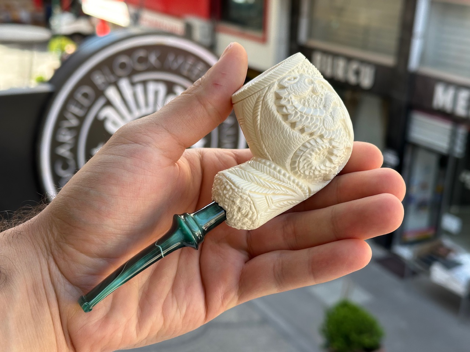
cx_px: 235
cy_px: 176
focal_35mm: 48
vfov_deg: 30.3
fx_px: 652
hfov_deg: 39.7
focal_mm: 6.86
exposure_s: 1/419
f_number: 1.78
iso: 64
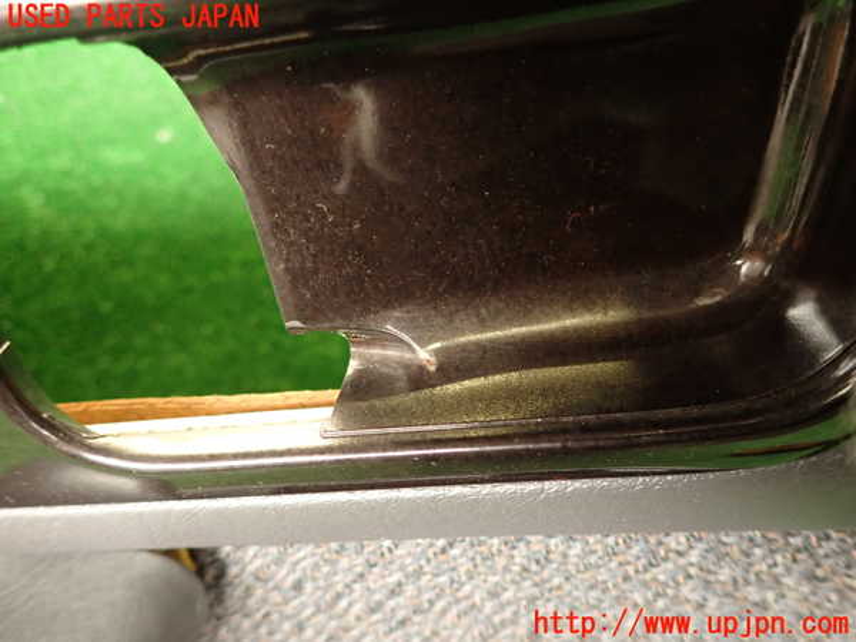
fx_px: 618
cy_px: 321
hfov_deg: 69.4
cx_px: 428
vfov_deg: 54.9
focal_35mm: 25
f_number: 2
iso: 320
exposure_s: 1/30
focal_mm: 4.5
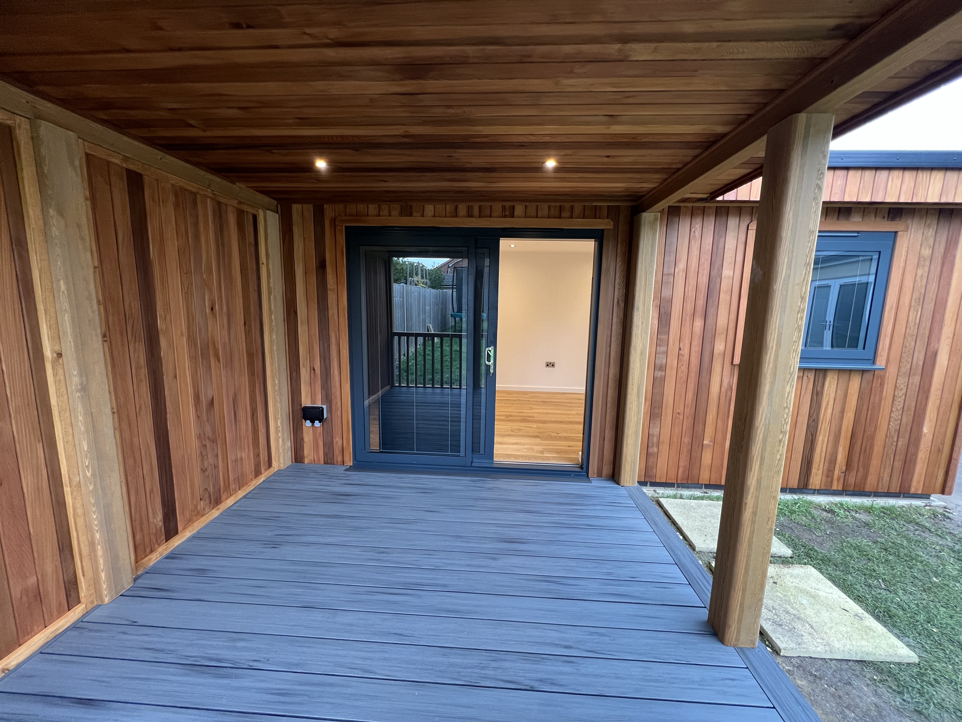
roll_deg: -1.4
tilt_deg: -8.4
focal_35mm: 13
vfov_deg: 89.9
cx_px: 481
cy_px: 361
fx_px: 361
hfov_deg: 106.2
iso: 160
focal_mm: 1.57
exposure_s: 1/100
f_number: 1.8
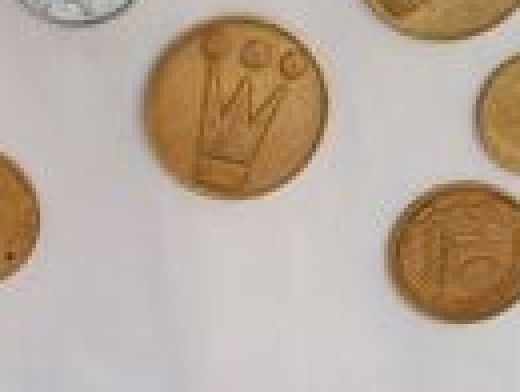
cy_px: 344
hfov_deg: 20.2
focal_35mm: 96
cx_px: 116
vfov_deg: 15.3
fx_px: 1445
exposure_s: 1/201
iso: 100
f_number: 1.8
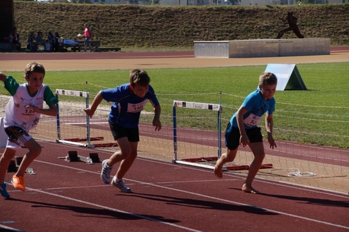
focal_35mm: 165
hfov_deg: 12.5
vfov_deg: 8.3
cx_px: 174
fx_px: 1598
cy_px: 116
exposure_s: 1/2000
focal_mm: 110
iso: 320
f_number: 5.6
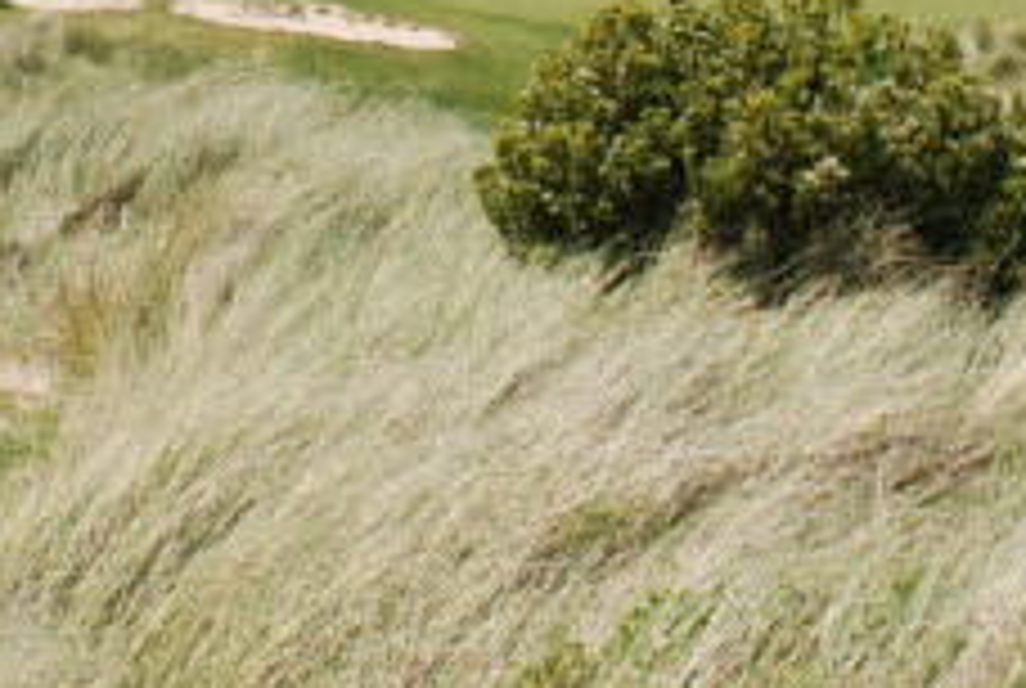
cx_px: 202
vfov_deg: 12.7
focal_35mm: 101
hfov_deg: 20.0
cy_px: -450
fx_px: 2884
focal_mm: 20
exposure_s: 1/250
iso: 125
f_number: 10
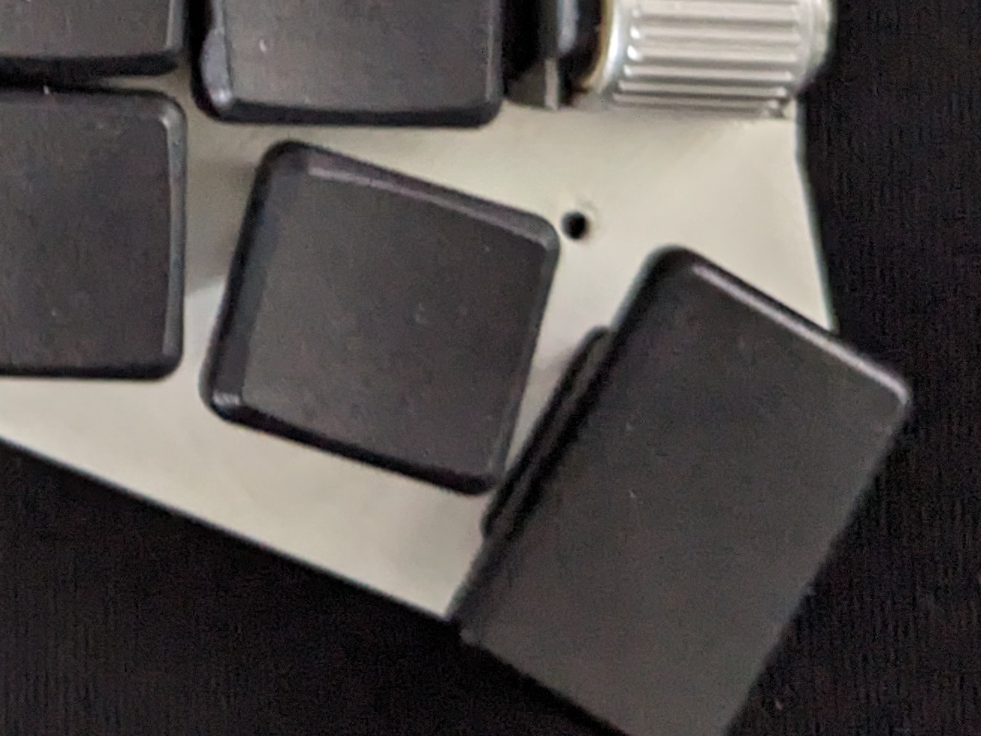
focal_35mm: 83
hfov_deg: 21.1
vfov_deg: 16.8
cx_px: -336
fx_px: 2352
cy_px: -215
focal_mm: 4.38
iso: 1145
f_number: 1.73
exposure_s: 1/15
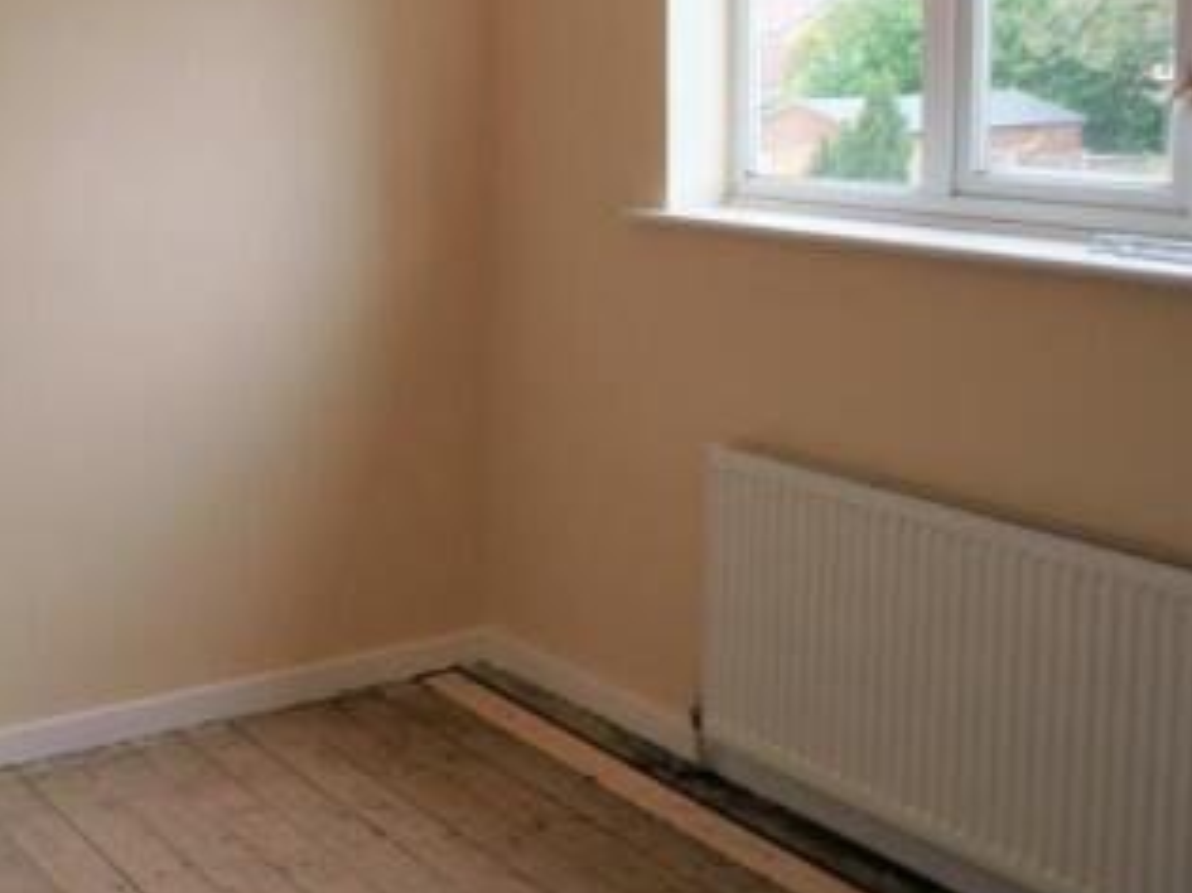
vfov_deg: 29.6
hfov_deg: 37.3
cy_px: 180
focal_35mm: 48
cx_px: 142
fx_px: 1652
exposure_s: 1/80
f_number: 2.5
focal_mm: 16
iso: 100
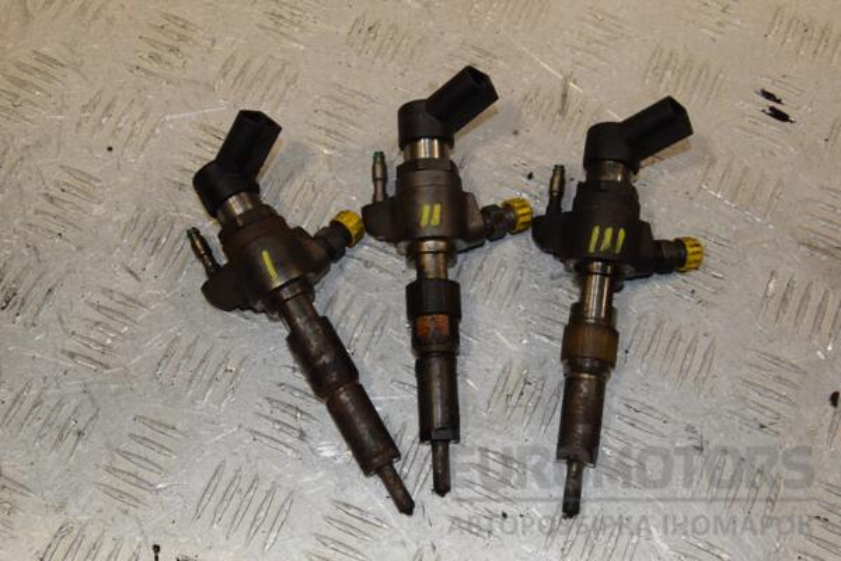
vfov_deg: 23.8
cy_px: 280
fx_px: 1331
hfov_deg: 35.1
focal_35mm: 57
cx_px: 420
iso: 800
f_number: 10
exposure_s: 1/200
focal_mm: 38
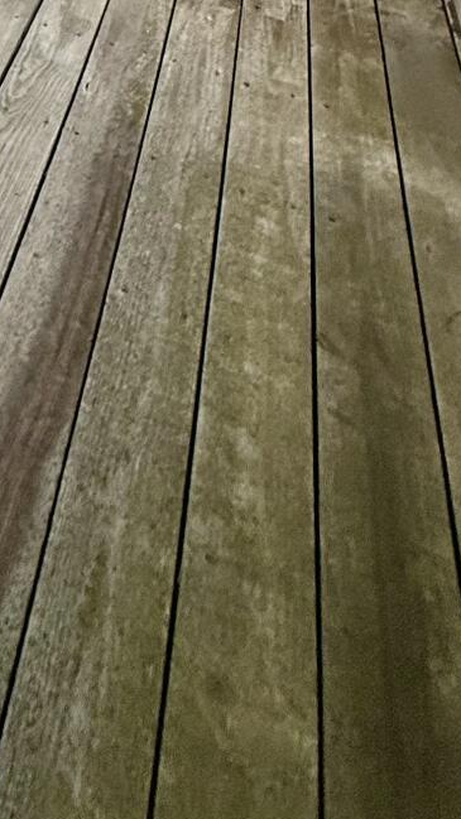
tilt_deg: -3.5
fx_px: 1022
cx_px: -397
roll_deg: +1.0
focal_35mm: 47
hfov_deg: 18.8
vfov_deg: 27.8
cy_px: -434
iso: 160
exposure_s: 1/99
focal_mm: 2.22
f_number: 2.2
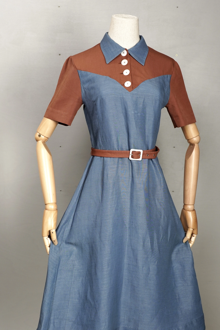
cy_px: 186
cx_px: 115
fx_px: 504
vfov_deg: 36.2
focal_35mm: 55
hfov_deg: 24.6
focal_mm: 32
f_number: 6.3
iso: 400
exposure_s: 1/40
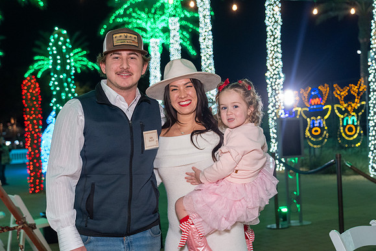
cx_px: 188
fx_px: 501
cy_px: 126
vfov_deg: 28.1
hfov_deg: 41.1
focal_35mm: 48
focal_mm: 48
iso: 3200
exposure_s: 1/60
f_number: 4
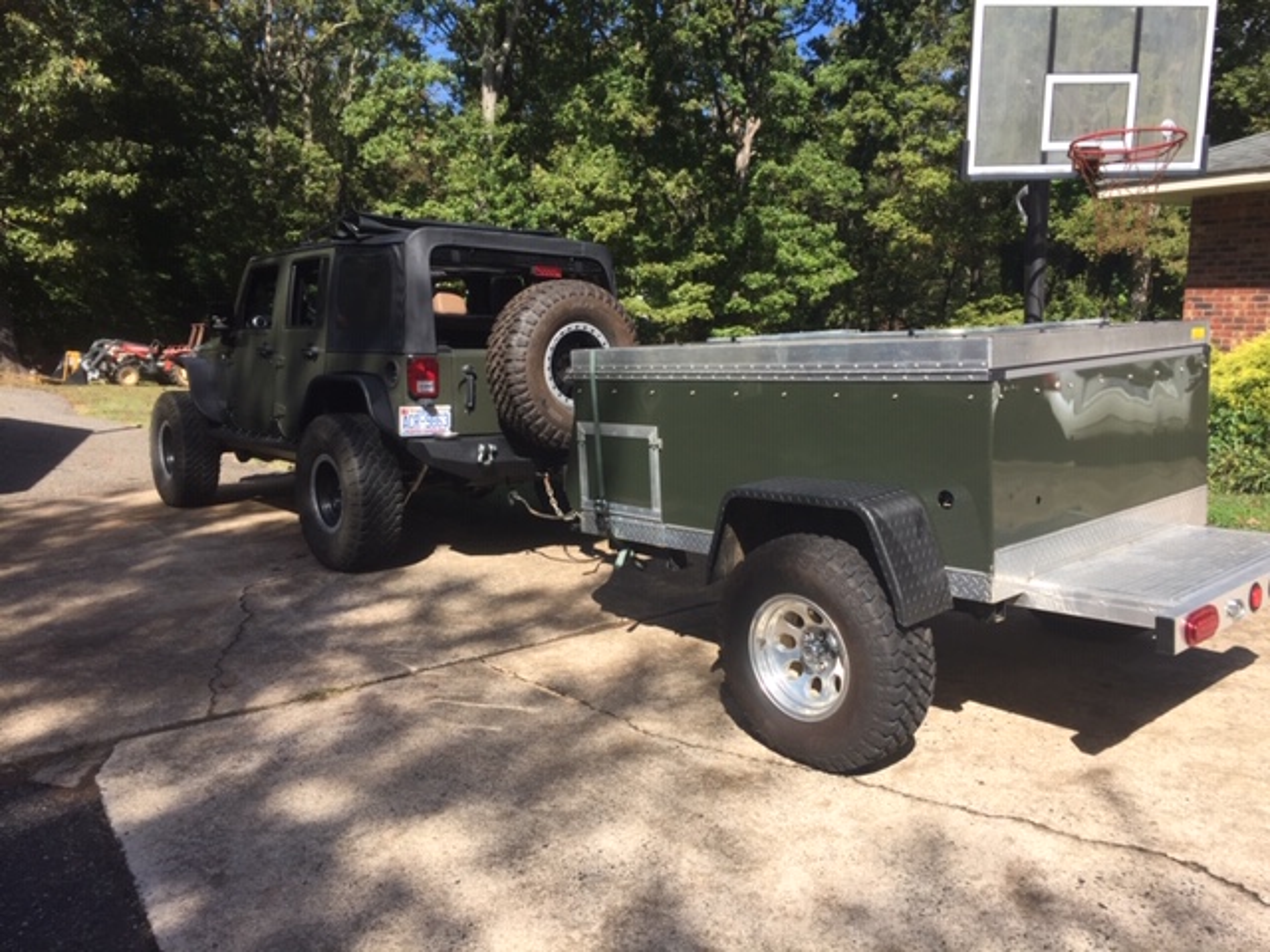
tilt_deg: -7.3
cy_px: 476
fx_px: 1064
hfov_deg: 61.7
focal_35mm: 29
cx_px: 635
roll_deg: -1.2
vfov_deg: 48.2
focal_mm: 4.15
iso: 32
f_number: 2.2
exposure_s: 1/1236
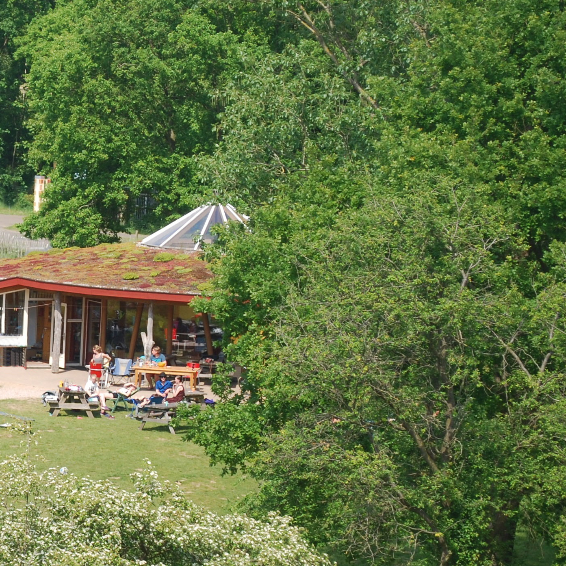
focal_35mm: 195
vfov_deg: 9.0
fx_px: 3611
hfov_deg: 8.8
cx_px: -131
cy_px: 271
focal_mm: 55
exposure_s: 1/160
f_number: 6.3
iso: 100
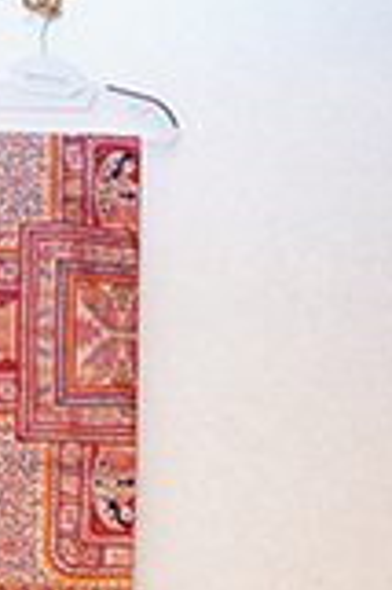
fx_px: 1424
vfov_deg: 20.6
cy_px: 839
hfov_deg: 14.8
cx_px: -152
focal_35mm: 87
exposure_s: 1/100
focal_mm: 28
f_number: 4
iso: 800
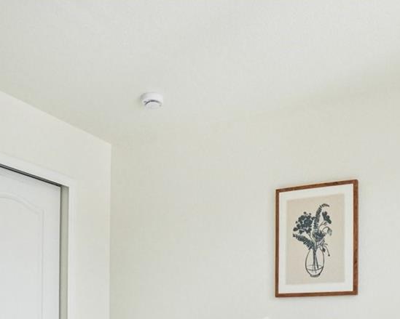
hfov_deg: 44.3
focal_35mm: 41
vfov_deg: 32.3
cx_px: 256
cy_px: 347
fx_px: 485
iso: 400
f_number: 8
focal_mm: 10
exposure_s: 1/320
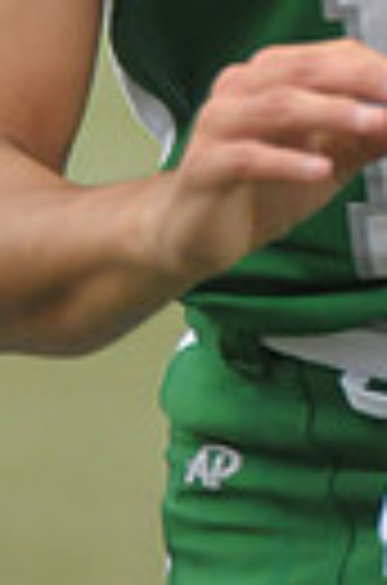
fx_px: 43460
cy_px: -351
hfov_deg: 0.5
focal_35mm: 2681
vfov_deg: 0.8
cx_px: 286
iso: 1600
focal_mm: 400
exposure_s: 1/2500
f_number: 4
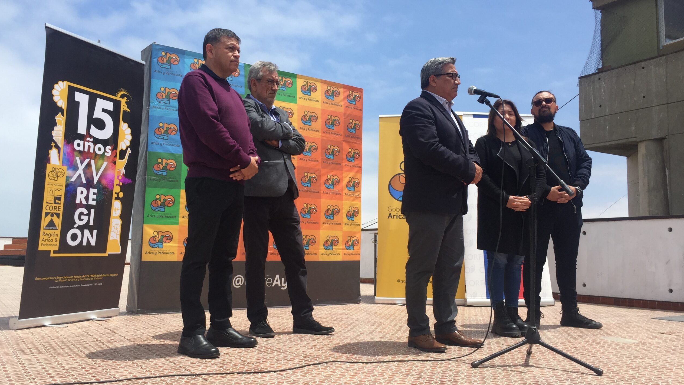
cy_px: 195
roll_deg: -0.4
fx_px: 580
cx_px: 344
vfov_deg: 36.7
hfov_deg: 61.0
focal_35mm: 32
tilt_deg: +3.6
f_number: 2.2
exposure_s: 1/2198
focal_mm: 4.15
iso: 32
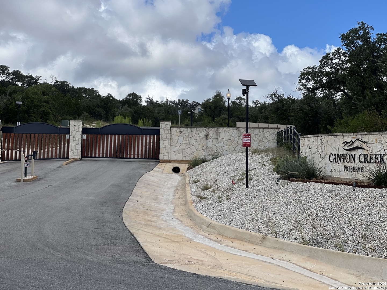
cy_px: 145
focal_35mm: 77
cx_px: 194
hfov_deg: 25.3
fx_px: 861
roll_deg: -0.7
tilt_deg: +3.7
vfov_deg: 19.1
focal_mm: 9
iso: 32
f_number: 2.8
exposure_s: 1/809
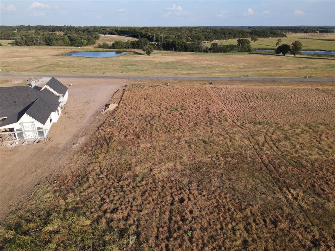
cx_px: 168
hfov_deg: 71.6
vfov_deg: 56.8
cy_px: 126
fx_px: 232
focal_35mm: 24
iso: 180
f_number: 2.8
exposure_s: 1/15
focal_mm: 4.5
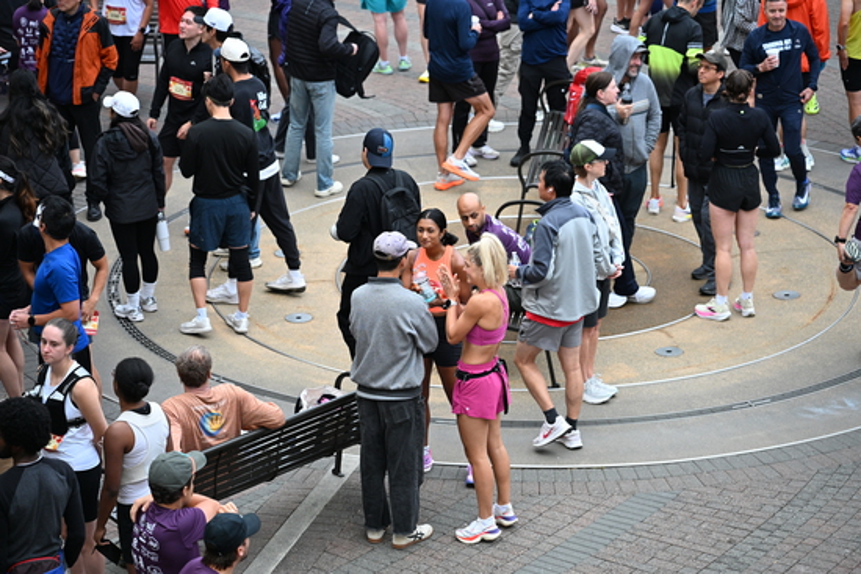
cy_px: 287
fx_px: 2871
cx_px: 430
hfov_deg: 17.1
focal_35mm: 120
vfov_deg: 11.4
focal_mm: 120
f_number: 4
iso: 2000
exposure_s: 1/500
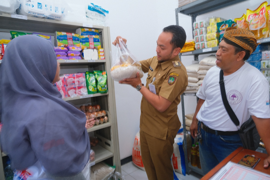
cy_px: 90
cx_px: 135
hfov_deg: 76.1
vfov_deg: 55.1
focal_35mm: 23
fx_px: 172
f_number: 4
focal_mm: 15
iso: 640
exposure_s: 1/15
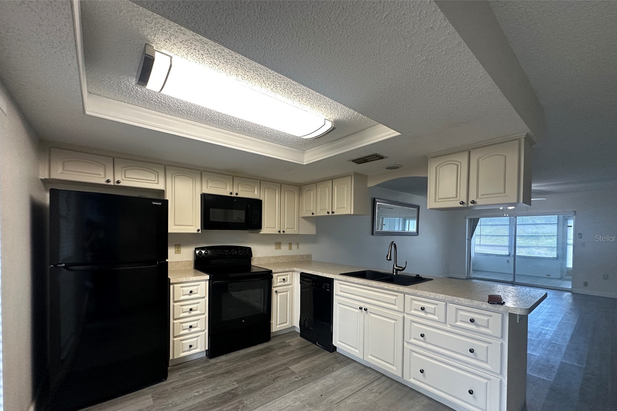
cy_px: 238
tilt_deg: -0.6
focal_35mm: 15
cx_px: 315
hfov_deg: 100.4
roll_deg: -0.4
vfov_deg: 76.8
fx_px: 257
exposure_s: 1/120
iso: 250
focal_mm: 2.22
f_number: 2.2
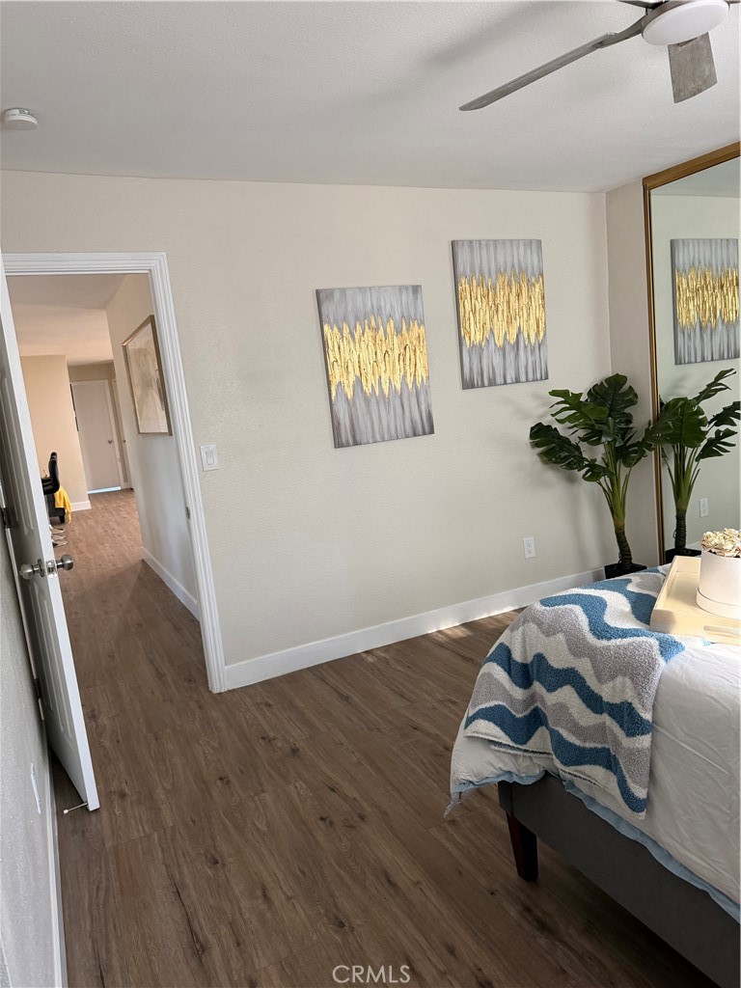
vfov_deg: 71.6
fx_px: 685
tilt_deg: -9.0
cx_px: 370
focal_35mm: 24
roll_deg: +6.7
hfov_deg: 56.8
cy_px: 494
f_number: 1.78
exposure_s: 1/60
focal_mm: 6.76
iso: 250
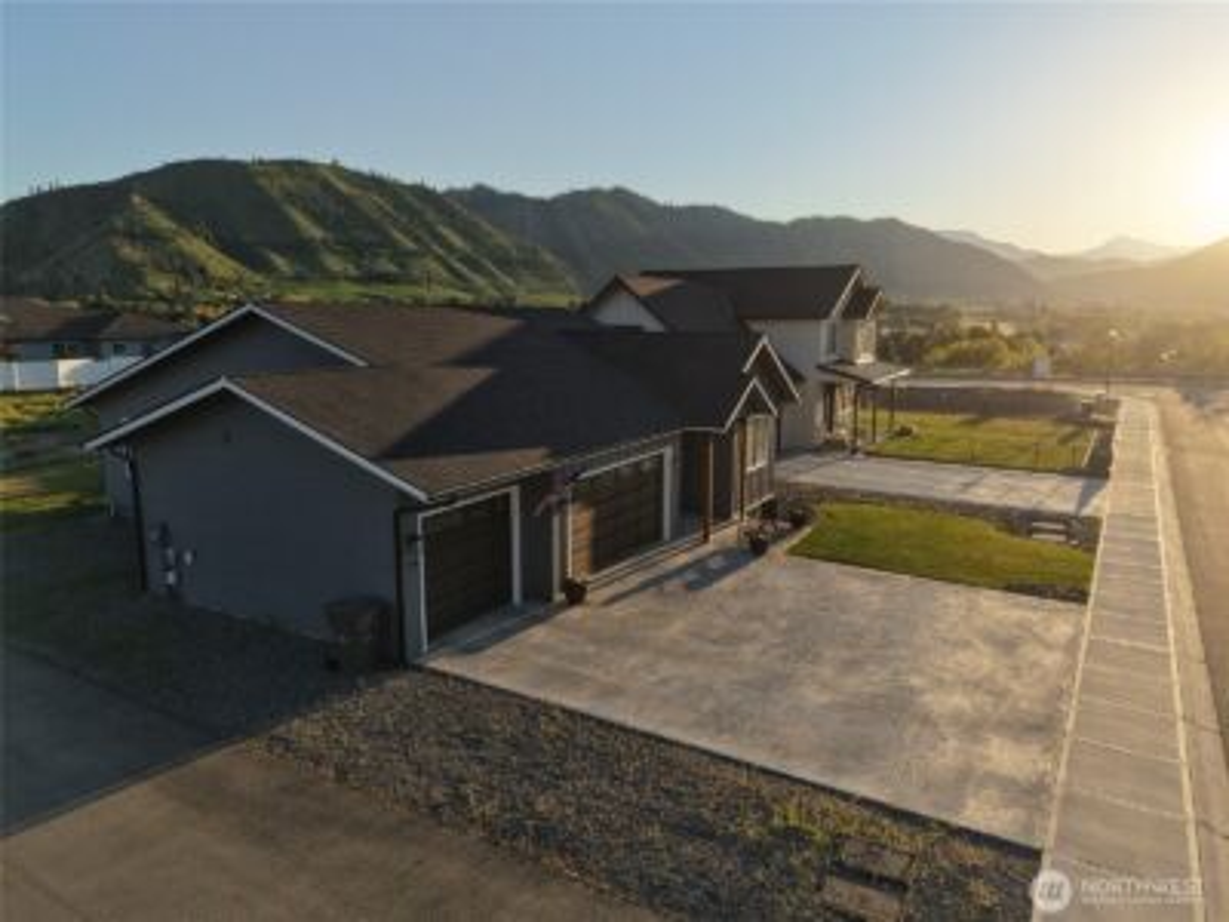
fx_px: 852
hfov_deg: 71.6
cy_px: 461
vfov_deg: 56.8
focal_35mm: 24
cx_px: 614
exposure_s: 1/5000
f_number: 1.8
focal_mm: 8.67
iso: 420
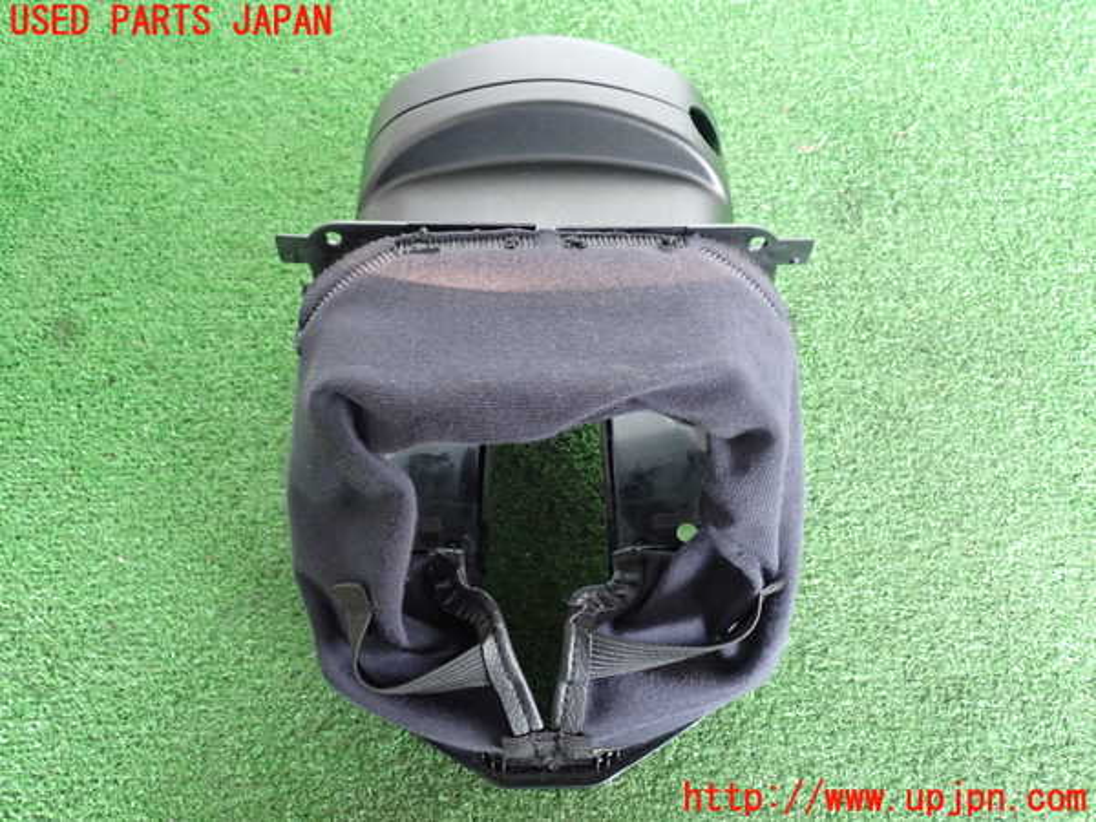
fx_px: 1140
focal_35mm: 36
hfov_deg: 51.4
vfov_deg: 39.7
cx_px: 548
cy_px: 411
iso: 640
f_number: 2.5
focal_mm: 6.37
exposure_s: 1/40
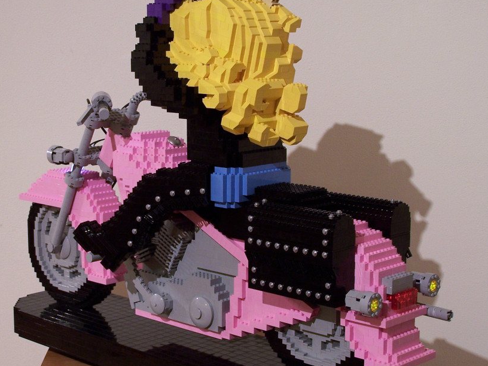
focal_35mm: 74
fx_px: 1043
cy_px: 166
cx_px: 199
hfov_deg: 26.3
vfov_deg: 19.9
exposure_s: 1/2
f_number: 3.1
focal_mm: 9.8
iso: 80
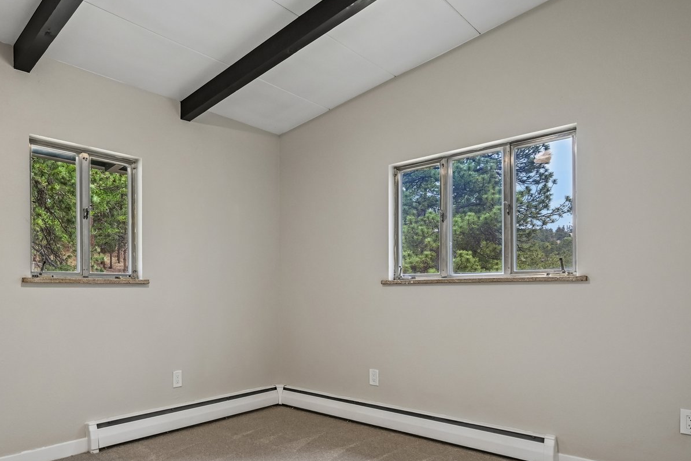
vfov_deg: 52.6
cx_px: 236
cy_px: 287
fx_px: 461
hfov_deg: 71.8
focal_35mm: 24
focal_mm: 14
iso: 320
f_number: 10
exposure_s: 1/15
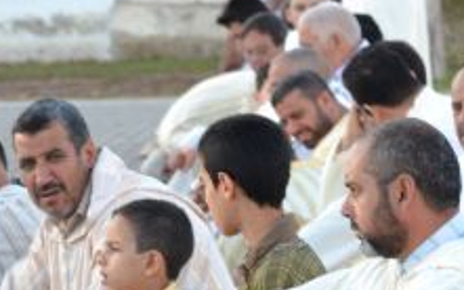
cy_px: 347
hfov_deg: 5.9
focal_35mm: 354
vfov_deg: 3.7
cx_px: 241
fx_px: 4475
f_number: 5.6
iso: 250
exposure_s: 1/125
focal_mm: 80
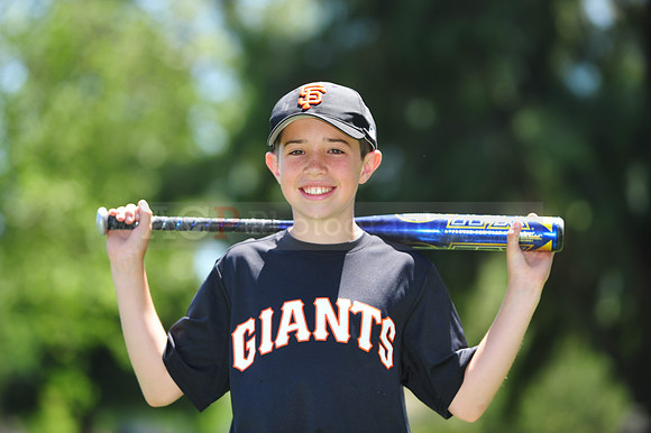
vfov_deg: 6.9
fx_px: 3614
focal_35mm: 200
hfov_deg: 10.3
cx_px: 326
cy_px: 216
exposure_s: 1/400
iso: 200
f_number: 4.5
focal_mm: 200
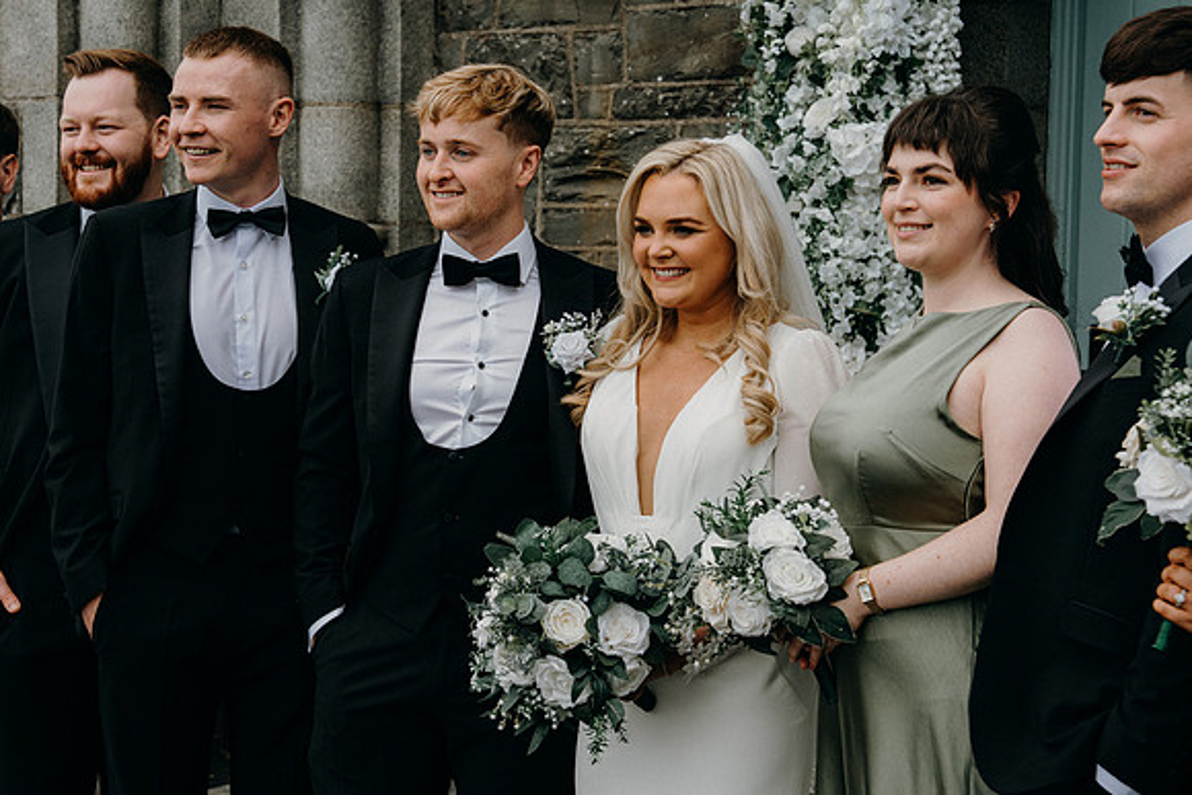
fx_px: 2252
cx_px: 596
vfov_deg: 20.0
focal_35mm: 68
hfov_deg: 29.6
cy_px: 398
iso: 400
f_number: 7.1
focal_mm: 68
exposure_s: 1/200
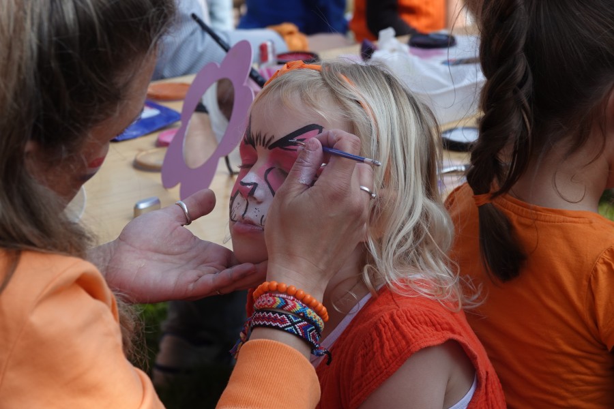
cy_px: 204
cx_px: 307
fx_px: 2098
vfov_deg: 11.1
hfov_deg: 16.7
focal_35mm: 123
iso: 100
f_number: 4
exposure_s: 1/500
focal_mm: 44.93
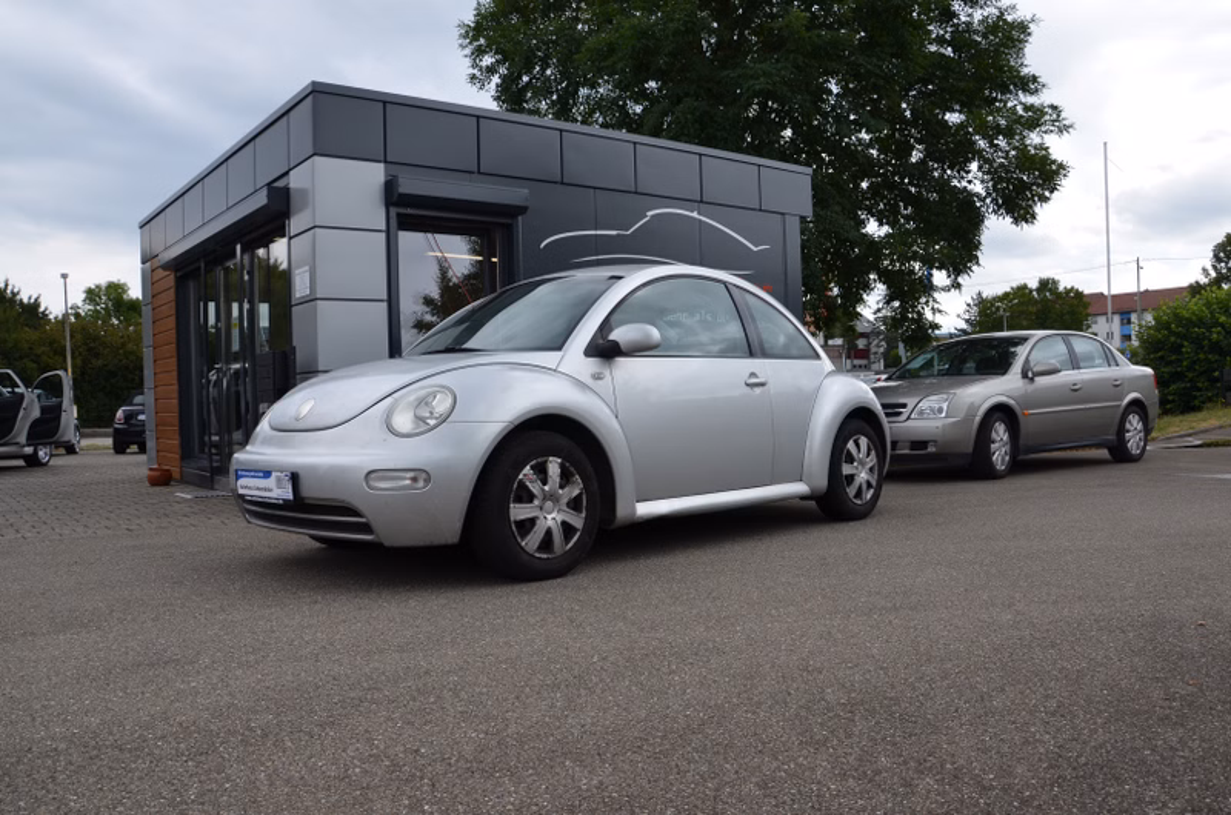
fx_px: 921
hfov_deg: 67.5
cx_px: 616
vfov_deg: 47.7
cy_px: 408
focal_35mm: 27
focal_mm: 18
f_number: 8
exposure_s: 1/250
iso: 160
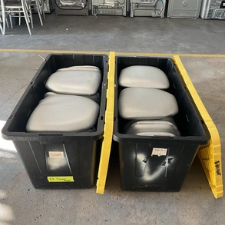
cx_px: 126
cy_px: 112
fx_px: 257
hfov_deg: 47.1
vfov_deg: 47.2
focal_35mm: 35
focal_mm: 3
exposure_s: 1/60
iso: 80
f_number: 1.8
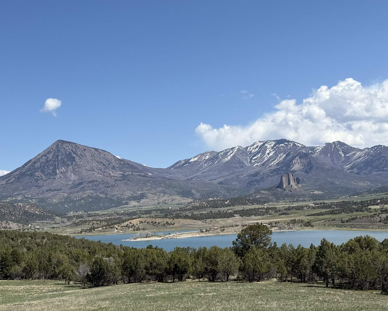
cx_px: 169
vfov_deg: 24.6
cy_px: 159
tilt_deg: +6.4
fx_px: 712
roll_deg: +2.6
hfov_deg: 30.4
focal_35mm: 62
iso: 64
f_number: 1.78
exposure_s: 1/6024
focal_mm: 6.76
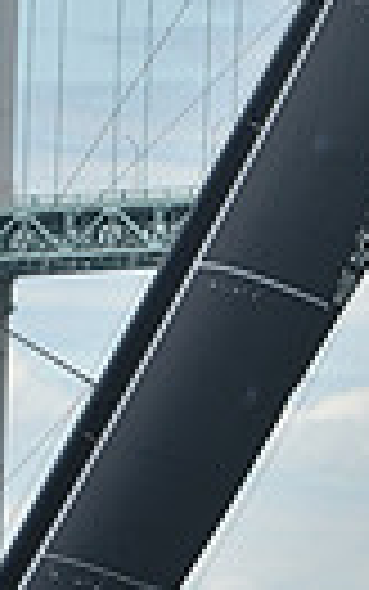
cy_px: -36
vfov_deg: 2.7
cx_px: 254
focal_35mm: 791
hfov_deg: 1.7
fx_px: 12713
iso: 250
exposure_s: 1/1000
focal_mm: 175
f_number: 7.1
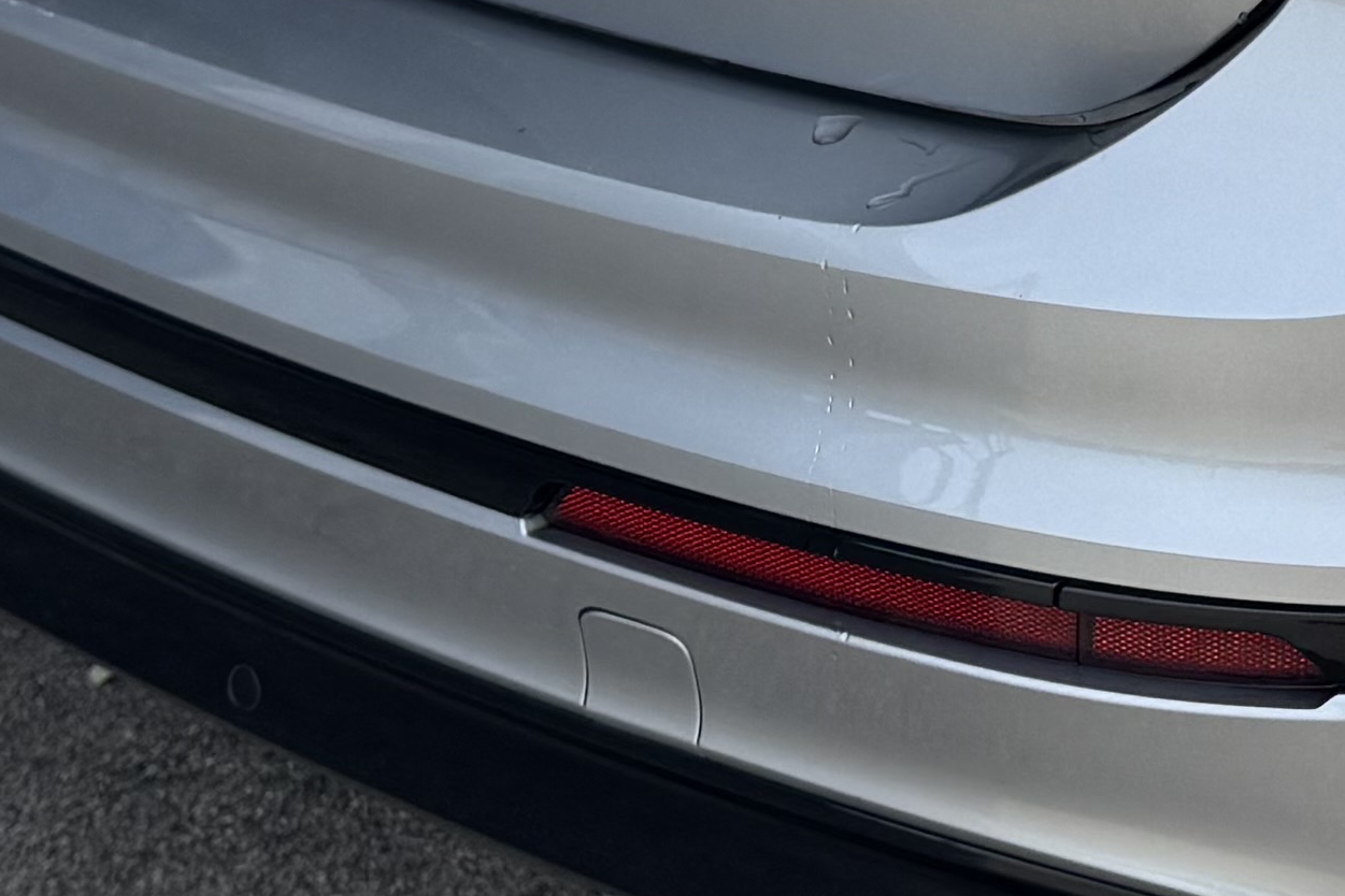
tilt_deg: -17.3
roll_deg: +1.7
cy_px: -341
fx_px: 4259
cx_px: 1513
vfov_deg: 11.6
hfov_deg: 17.3
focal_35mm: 114
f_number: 1.78
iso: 80
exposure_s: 1/2331
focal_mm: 6.76
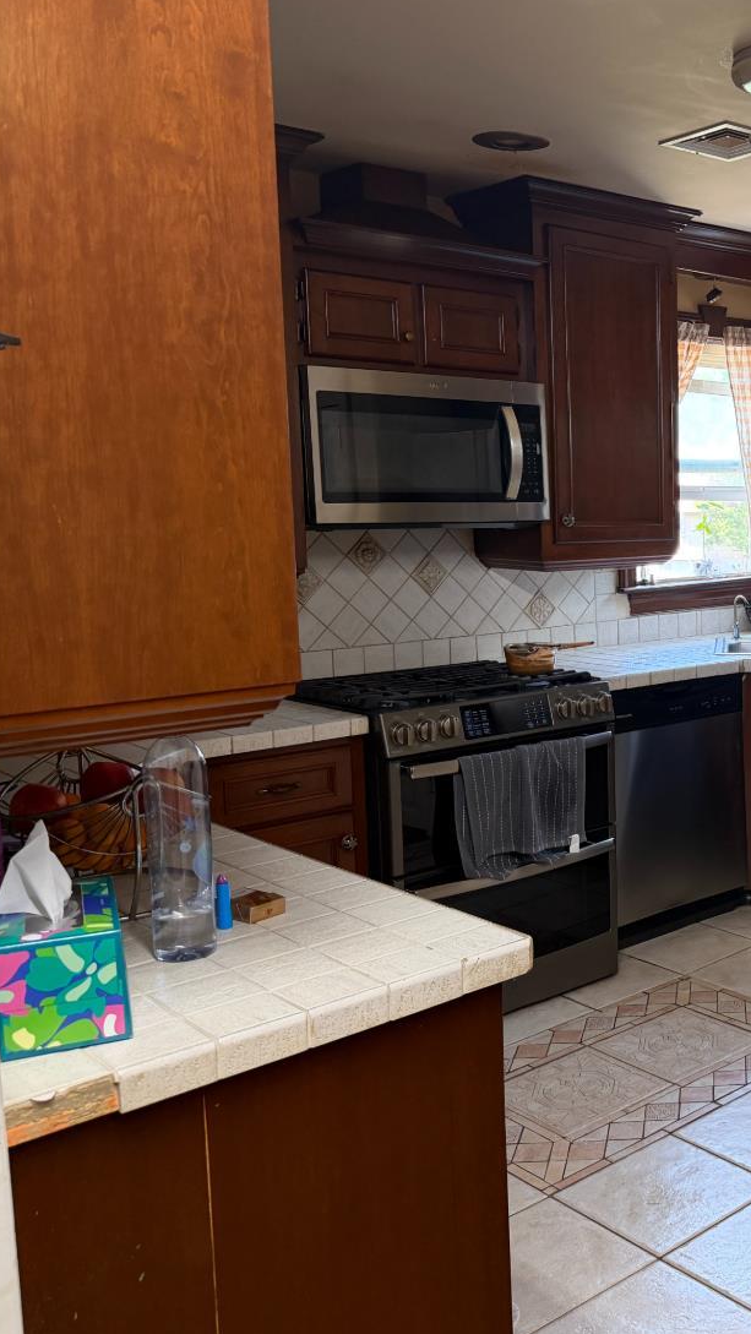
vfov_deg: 55.3
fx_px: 1274
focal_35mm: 36
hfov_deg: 30.1
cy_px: 657
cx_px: 790
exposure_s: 1/60
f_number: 1.78
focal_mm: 6.76
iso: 200
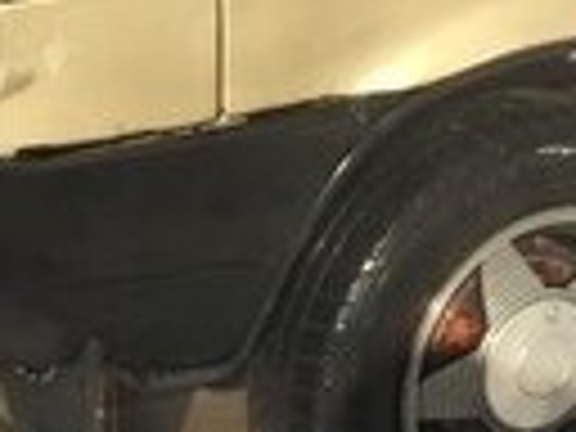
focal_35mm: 149
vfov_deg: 9.5
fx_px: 2479
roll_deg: -1.4
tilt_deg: -8.4
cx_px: 1048
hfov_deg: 12.1
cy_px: -331
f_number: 2.2
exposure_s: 1/1199
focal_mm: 4.15
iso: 32
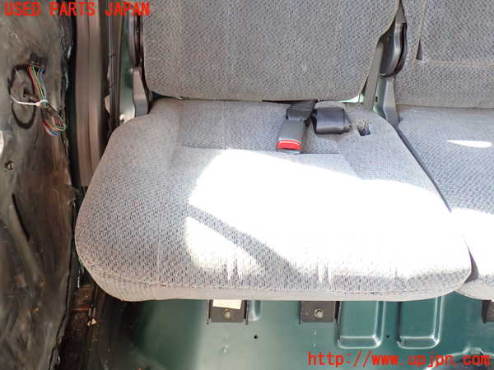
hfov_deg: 51.4
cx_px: 247
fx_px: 514
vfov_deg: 39.7
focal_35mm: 36
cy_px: 185
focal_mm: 6.37
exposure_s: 1/40
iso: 320
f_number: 2.5
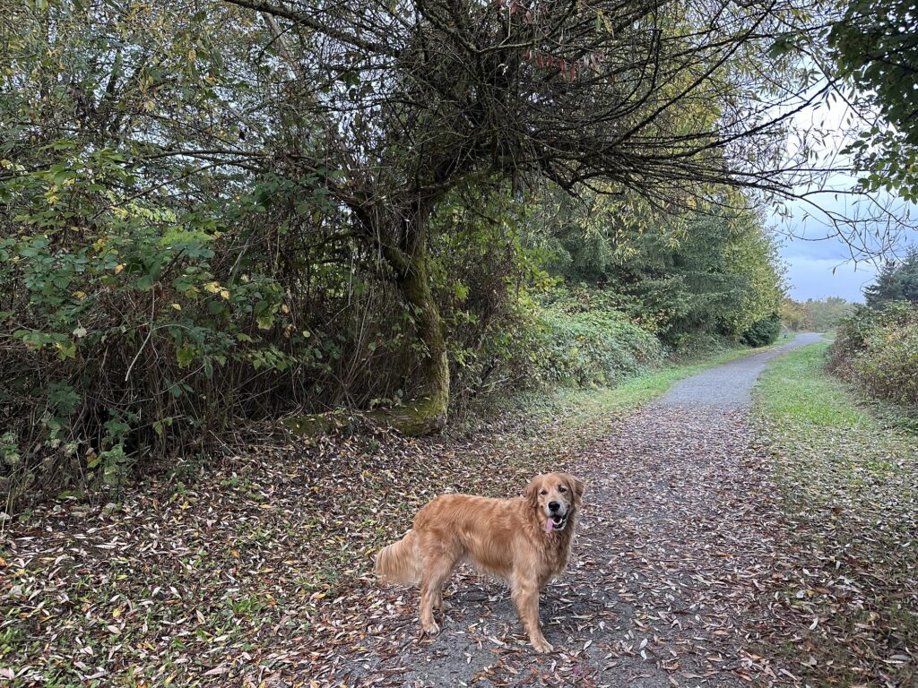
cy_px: 344
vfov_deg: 56.8
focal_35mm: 24
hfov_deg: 71.6
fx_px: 636
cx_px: 459
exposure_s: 1/87
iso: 250
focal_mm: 6.86
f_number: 1.78
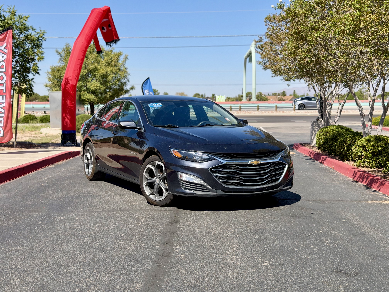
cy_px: 146
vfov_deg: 30.3
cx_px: 194
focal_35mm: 48
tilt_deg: -4.8
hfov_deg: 39.7
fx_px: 539
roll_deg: +0.8
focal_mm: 6.76
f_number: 1.78
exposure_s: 1/3891
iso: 64
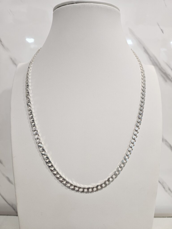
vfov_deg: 73.9
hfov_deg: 58.9
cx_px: 86
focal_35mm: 23
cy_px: 114
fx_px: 152
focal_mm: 5.4
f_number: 1.8
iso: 125
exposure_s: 1/100
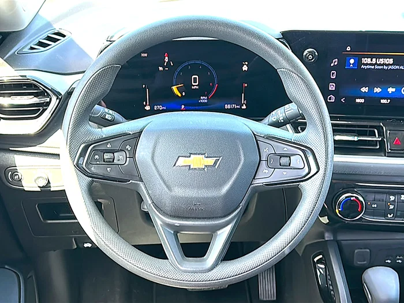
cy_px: 152
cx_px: 202
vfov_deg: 30.3
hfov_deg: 39.7
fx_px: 560
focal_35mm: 48
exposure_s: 1/75
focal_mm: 6.86
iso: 80
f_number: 1.78
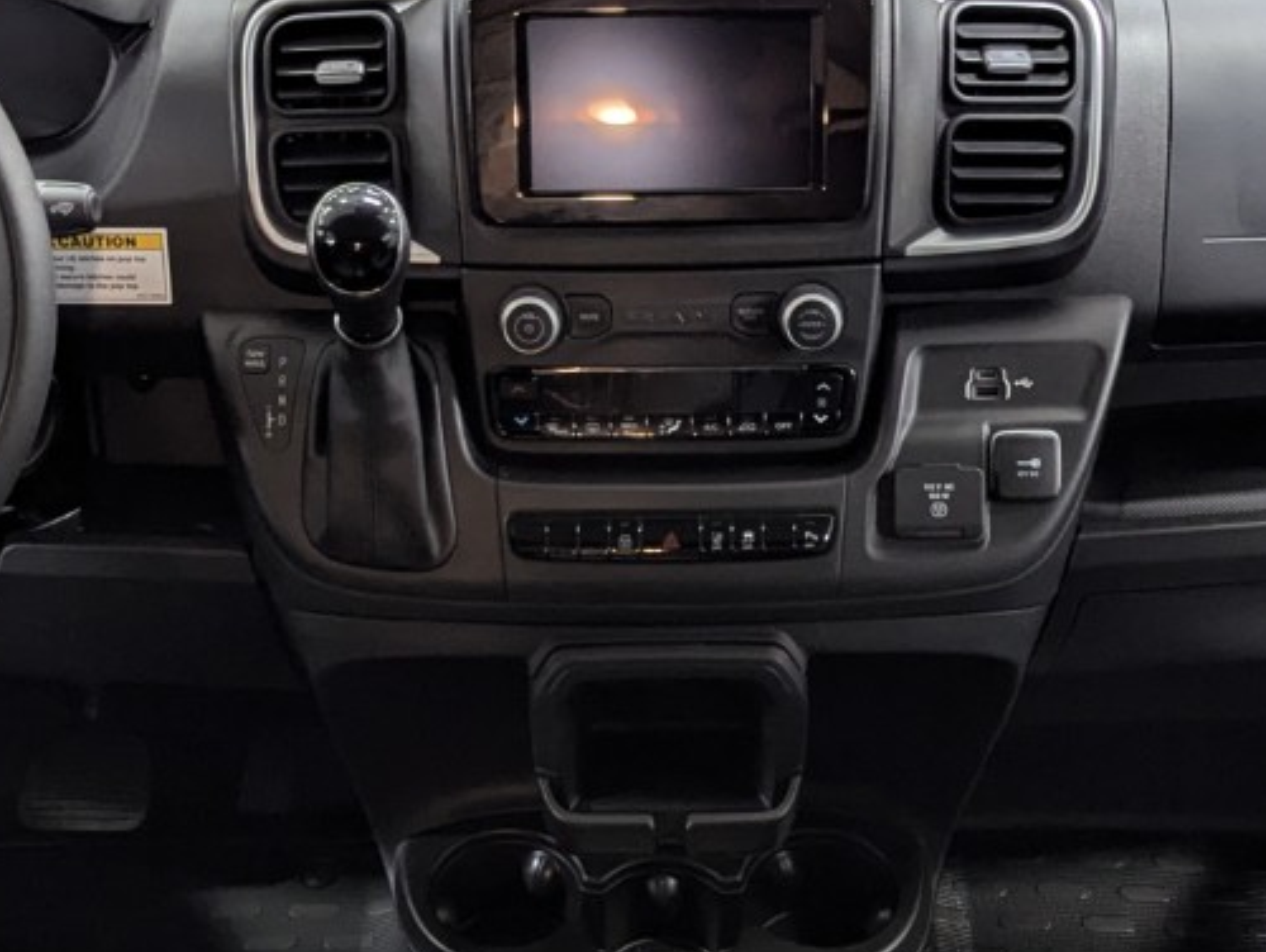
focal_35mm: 67
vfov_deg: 21.8
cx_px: 556
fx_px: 2453
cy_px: 696
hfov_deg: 28.9
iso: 209
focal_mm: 6.81
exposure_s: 1/62.2
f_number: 1.85
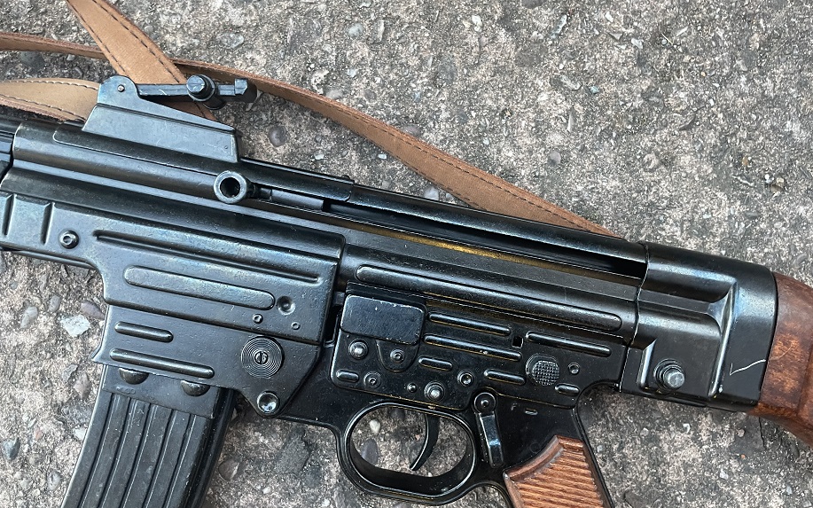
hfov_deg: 66.5
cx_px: 406
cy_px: 262
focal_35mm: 28
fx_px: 620
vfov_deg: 44.5
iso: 250
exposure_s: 1/50
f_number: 1.6
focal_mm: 4.2
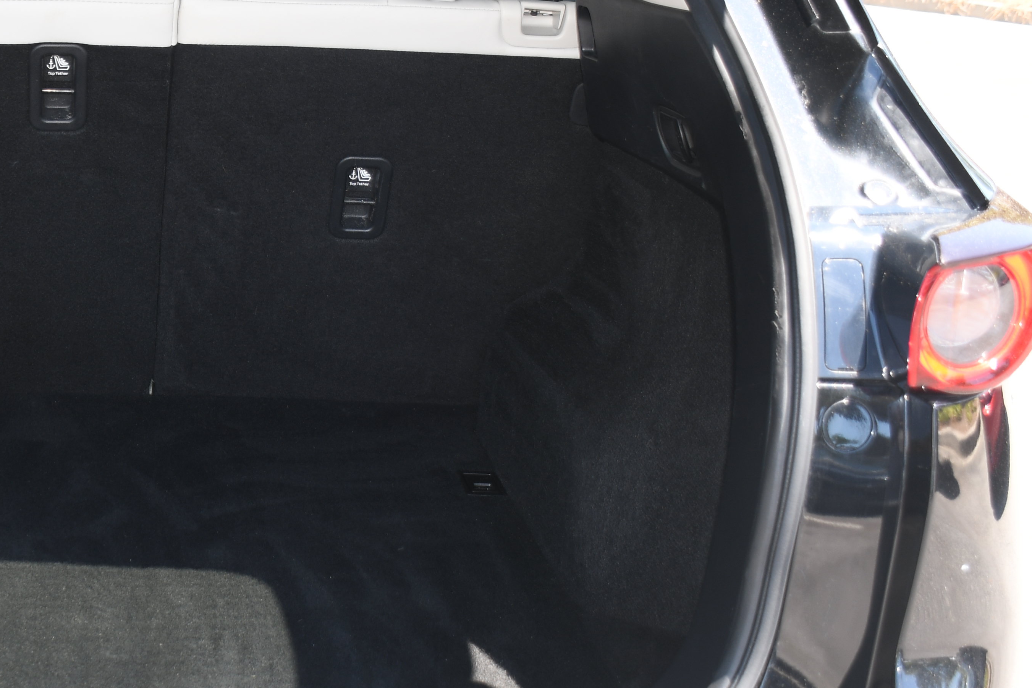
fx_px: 1949
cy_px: 286
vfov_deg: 20.0
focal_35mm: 68
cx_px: 21
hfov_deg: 28.0
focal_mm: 22
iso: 100
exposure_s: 1/60
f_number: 3.5
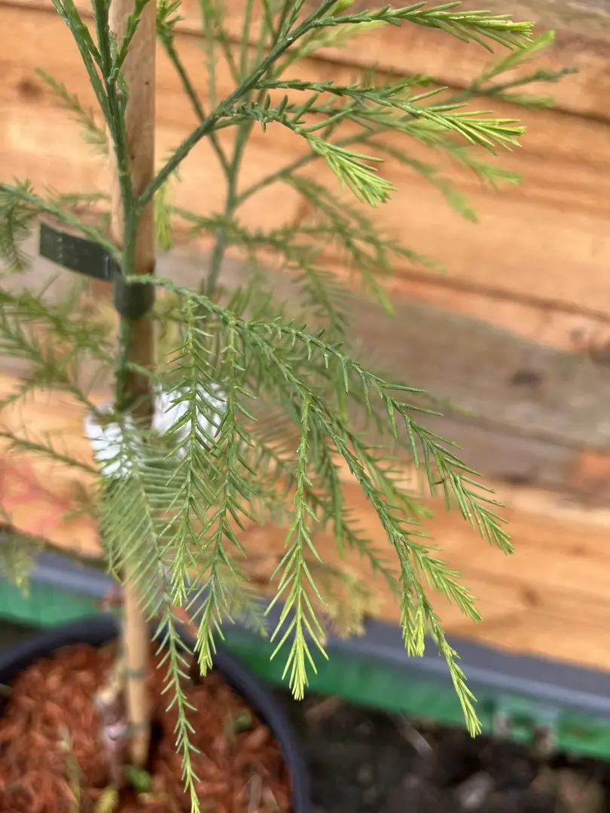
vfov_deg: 67.3
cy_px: 406
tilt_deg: -46.6
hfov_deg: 53.1
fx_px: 611
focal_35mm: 26
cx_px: 305
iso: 50
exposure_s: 1/363
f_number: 1.6
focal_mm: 5.1
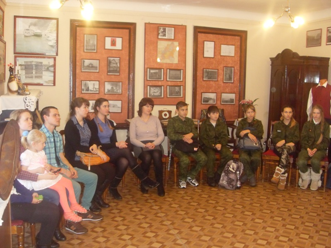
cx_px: 166
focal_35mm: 37
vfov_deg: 38.7
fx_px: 354
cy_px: 124
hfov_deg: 50.1
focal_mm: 6.3
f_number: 2.8
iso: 400
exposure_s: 1/45
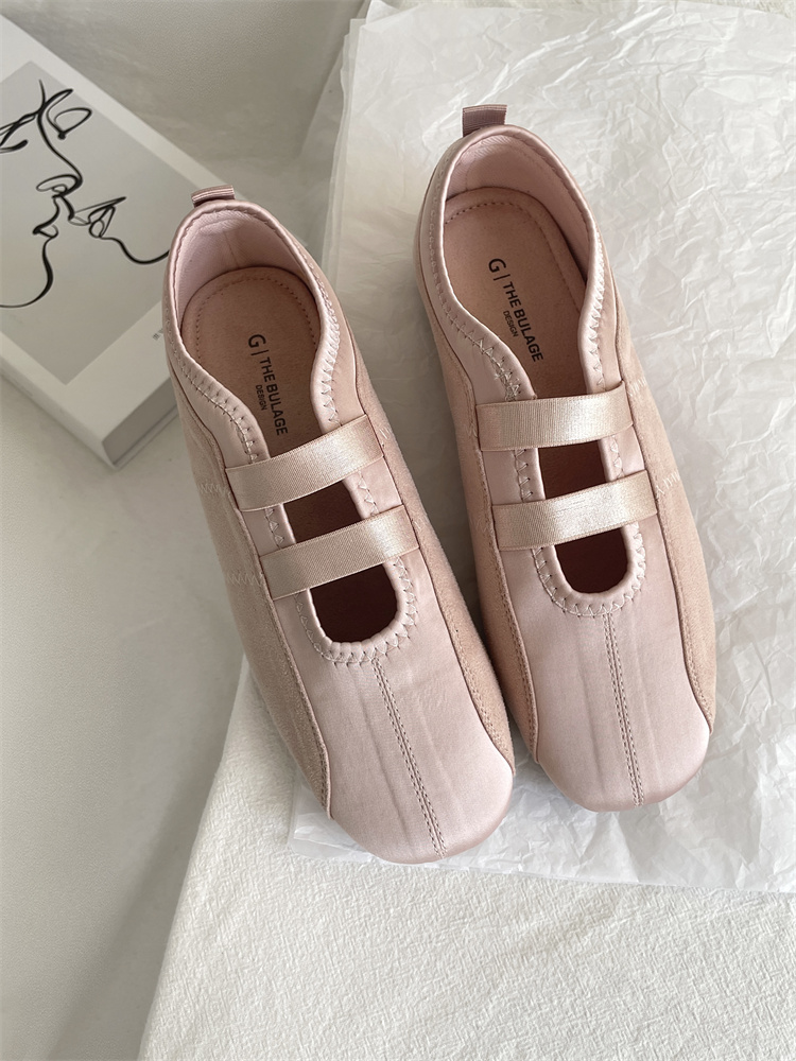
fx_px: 797
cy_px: 530
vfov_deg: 67.3
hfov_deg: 53.1
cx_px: 398
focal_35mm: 26
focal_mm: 4.2
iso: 32
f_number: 1.6
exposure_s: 1/121
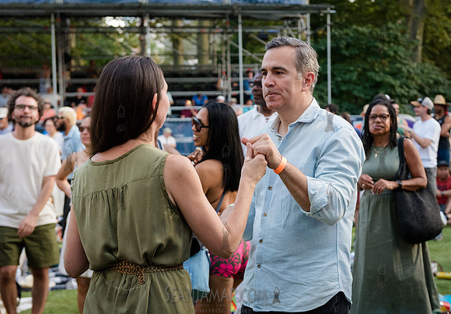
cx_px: 277
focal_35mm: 68
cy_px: 185
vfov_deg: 20.6
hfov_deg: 29.3
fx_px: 861
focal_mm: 56
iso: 2000
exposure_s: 1/400
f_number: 4
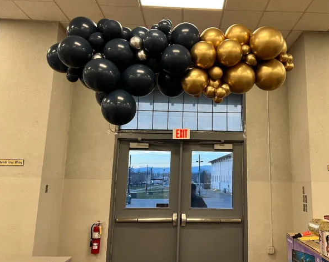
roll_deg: -1.0
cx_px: 203
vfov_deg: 44.4
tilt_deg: +10.4
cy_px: 113
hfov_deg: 53.7
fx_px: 321
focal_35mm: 33
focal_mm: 5.7
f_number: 1.5
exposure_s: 1/60
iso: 80
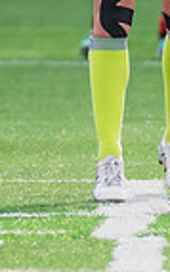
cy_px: -21
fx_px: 24998
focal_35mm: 3379
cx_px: 120
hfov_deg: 0.4
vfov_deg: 0.6
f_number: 5.6
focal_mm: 420
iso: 800
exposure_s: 1/1250
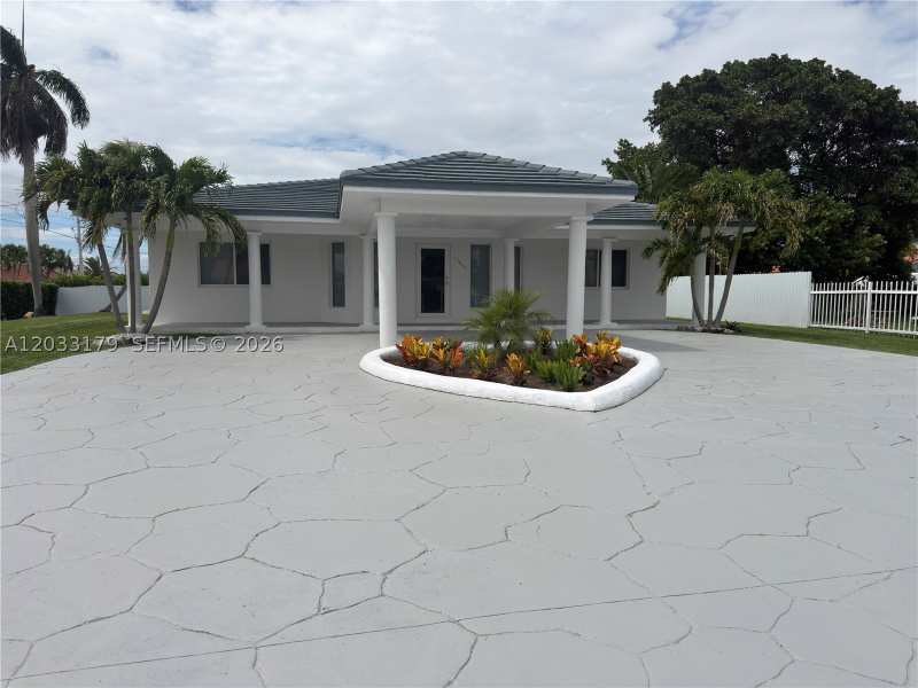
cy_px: 344
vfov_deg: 56.8
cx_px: 459
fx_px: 636
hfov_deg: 71.6
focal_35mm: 24
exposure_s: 1/11364
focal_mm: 6.76
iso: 64
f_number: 1.78
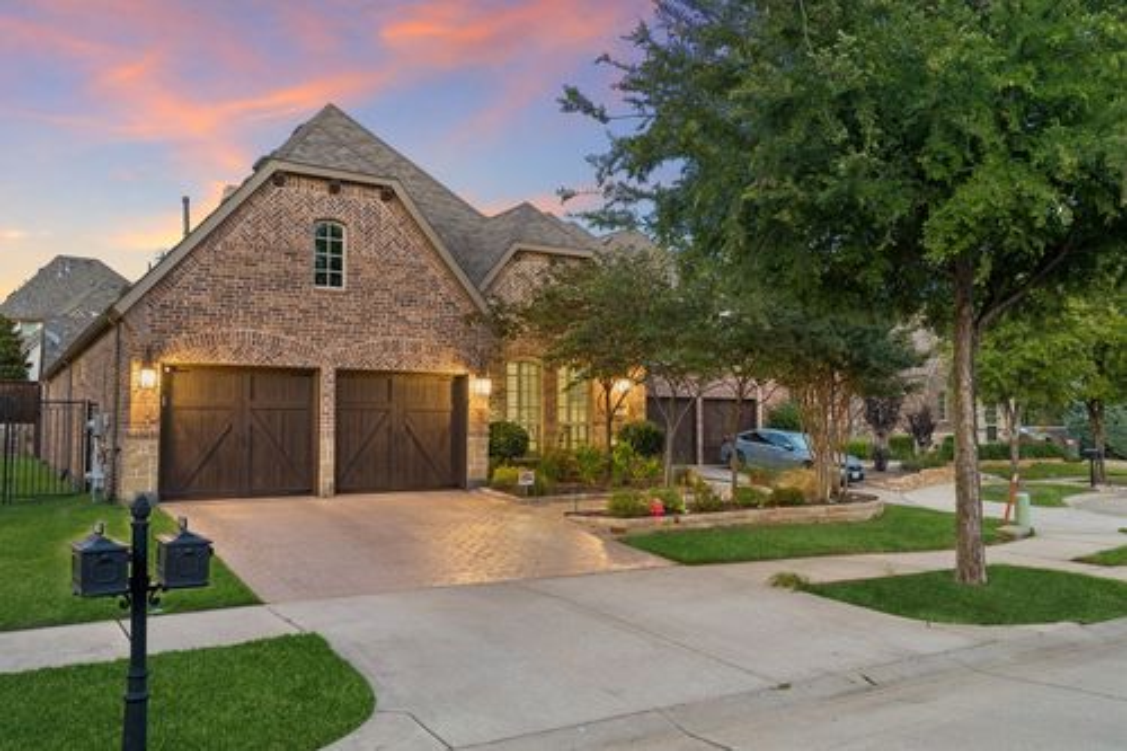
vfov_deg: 44.9
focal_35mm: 29
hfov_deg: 63.7
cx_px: 564
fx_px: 908
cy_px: 376
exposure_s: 2.5
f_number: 8
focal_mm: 29
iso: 100
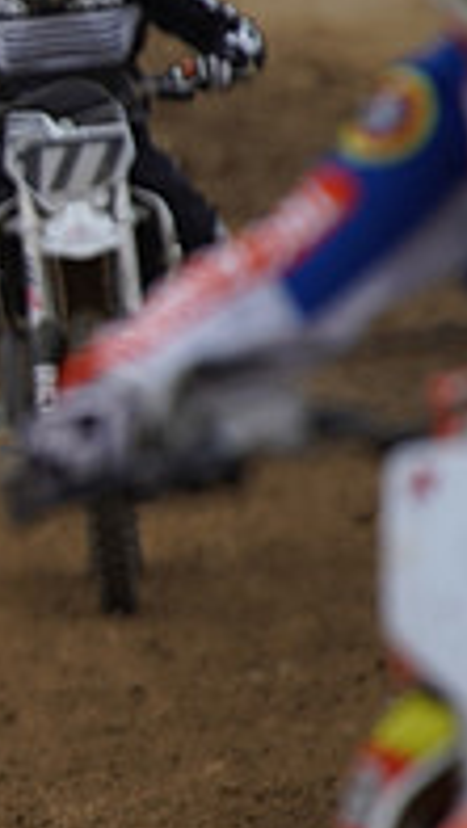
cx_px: -732
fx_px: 13565
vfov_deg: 3.5
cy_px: 250
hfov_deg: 2.0
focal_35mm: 617
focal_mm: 200
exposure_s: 1/1000
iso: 320
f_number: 4
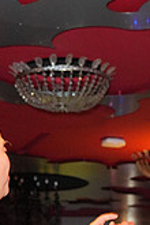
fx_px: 769
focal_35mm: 123
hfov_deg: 11.1
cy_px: 375
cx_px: 91
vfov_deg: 15.0
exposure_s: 1/200
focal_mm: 35
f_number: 4
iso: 4000
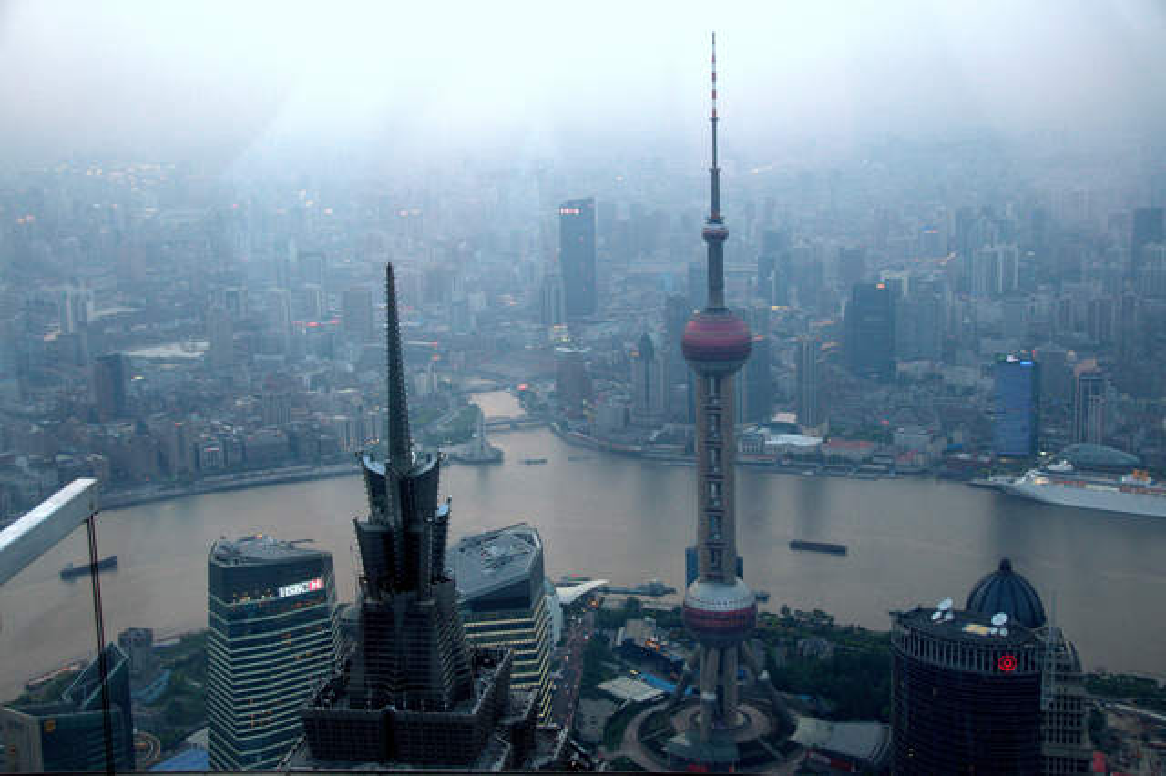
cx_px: 583
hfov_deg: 42.3
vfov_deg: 28.9
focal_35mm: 46
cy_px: 388
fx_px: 1505
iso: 1000
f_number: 5
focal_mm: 31
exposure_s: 1/100
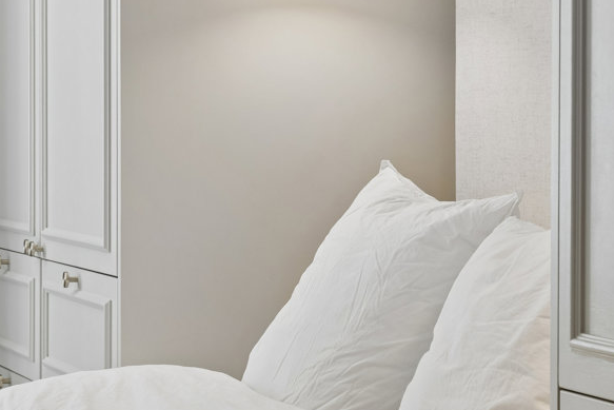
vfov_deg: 10.0
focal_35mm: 137
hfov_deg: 15.0
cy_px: 217
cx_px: 244
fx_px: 2337
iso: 200
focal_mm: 48
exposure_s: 1/40
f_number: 8
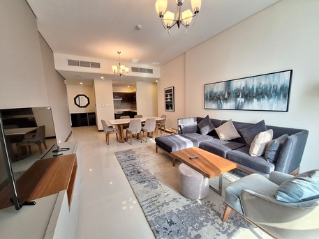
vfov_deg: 89.9
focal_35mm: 13
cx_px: 160
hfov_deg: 106.2
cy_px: 120
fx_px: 120
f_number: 2.2
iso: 160
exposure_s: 1/50
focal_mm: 1.74
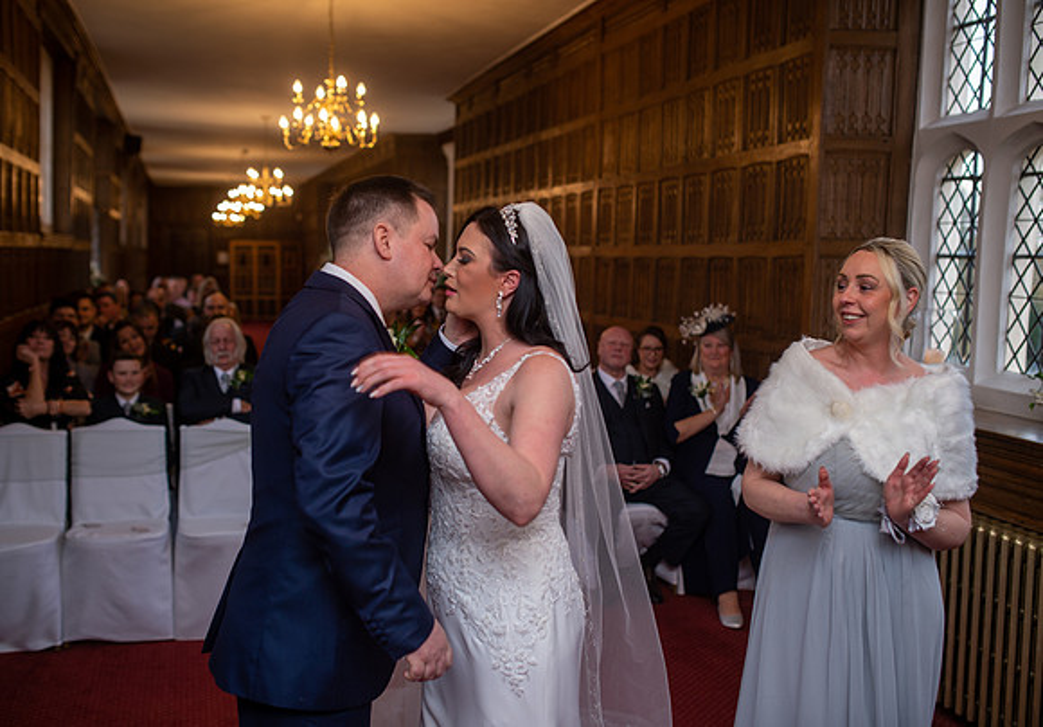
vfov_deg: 36.7
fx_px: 1095
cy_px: 363
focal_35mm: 37
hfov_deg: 50.9
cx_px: 497
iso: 160
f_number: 2.5
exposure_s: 1/160
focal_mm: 35
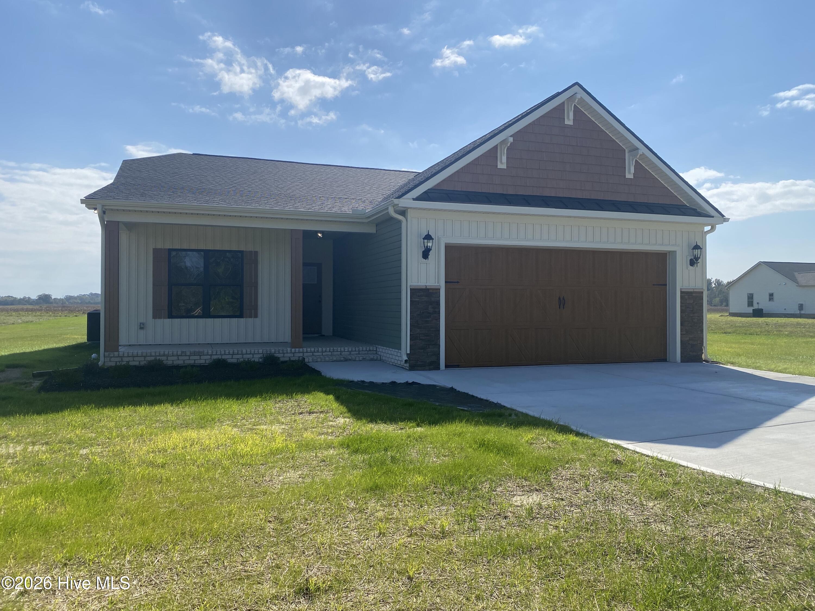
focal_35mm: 26
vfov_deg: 53.1
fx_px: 612
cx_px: 408
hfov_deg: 67.3
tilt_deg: +0.0
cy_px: 306
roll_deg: -0.6
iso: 32
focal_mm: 4.25
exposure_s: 1/5236
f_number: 1.8
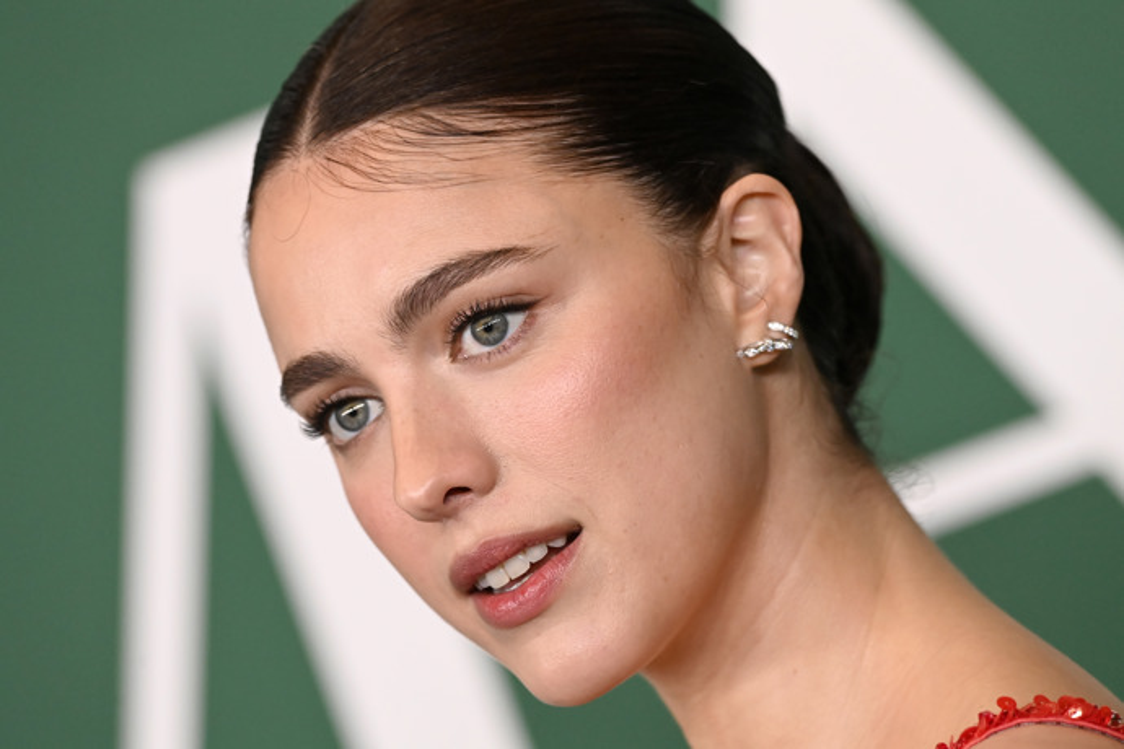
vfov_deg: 4.6
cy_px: 374
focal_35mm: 300
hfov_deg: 6.9
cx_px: 562
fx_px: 9366
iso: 8000
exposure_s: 1/640
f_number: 5.6
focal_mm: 300
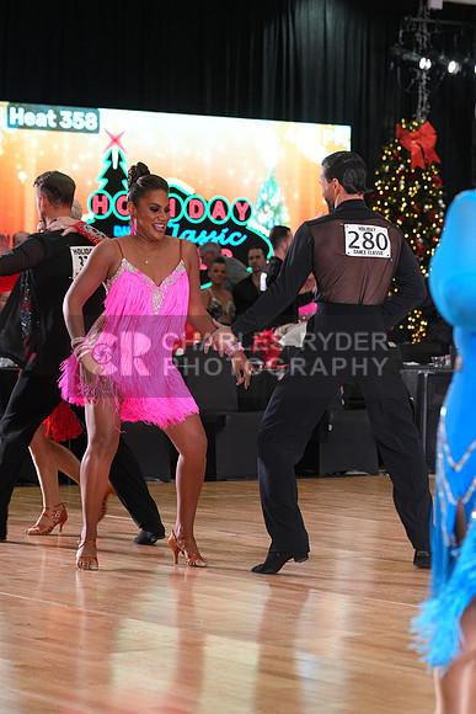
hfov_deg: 11.3
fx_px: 2398
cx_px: 238
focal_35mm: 121
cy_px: 357
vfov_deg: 16.9
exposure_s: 1/200
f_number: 5
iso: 2500
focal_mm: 121
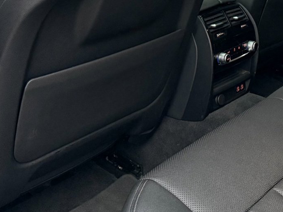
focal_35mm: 67
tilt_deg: -6.7
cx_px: 228
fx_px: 548
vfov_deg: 19.9
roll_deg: -0.6
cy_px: -72
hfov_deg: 28.3
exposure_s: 1/60
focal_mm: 6.76
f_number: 1.78
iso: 640
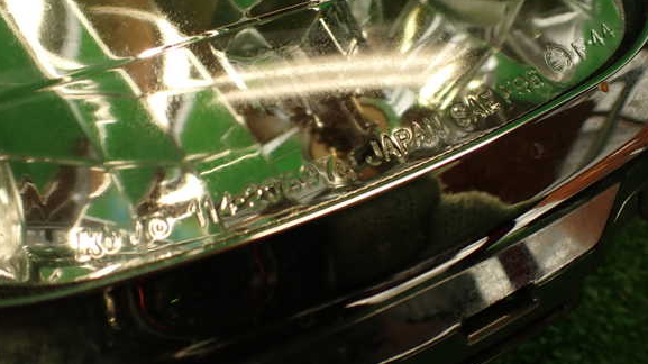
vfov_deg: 34.6
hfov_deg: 58.0
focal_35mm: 34
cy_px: 174
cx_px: 332
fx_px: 584
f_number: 2.3
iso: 100
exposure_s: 1/60
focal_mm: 5.4
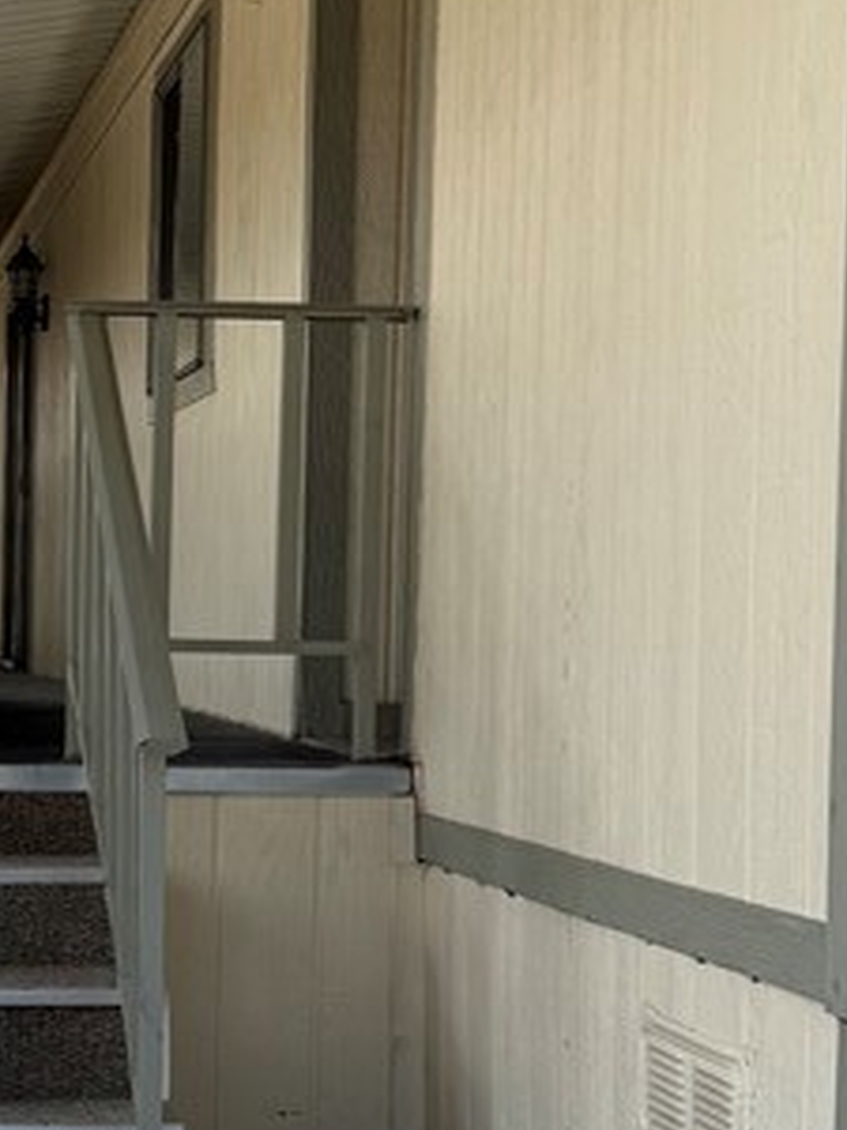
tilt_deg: -1.0
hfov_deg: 17.3
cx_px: -102
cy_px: 765
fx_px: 2675
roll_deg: -0.1
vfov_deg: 23.7
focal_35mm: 82
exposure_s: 1/2053
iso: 100
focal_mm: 6.76
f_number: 1.78
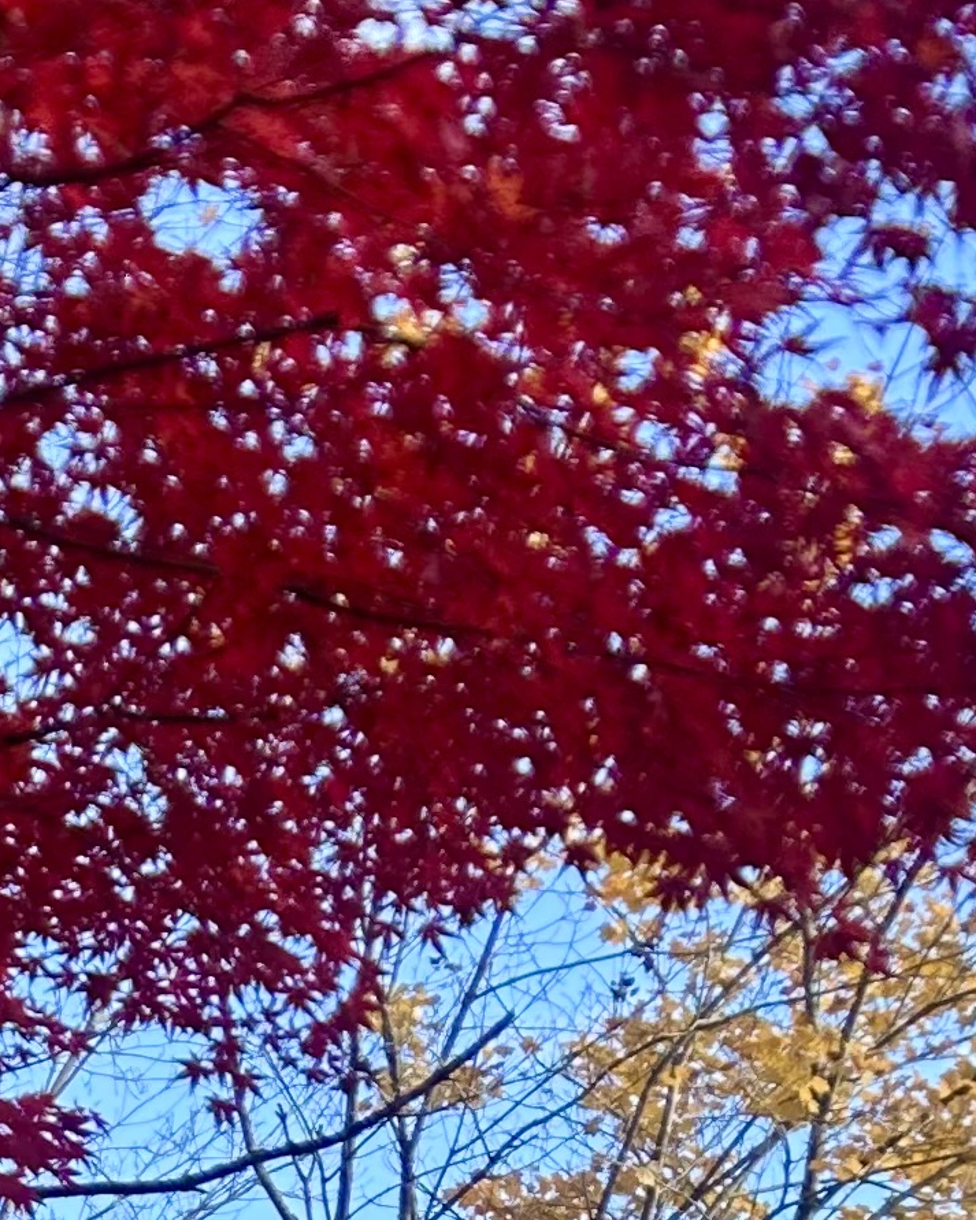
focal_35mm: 106
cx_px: -264
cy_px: 2370
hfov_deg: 14.0
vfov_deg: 15.0
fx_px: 3827
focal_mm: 6.86
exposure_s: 1/594
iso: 80
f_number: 1.78
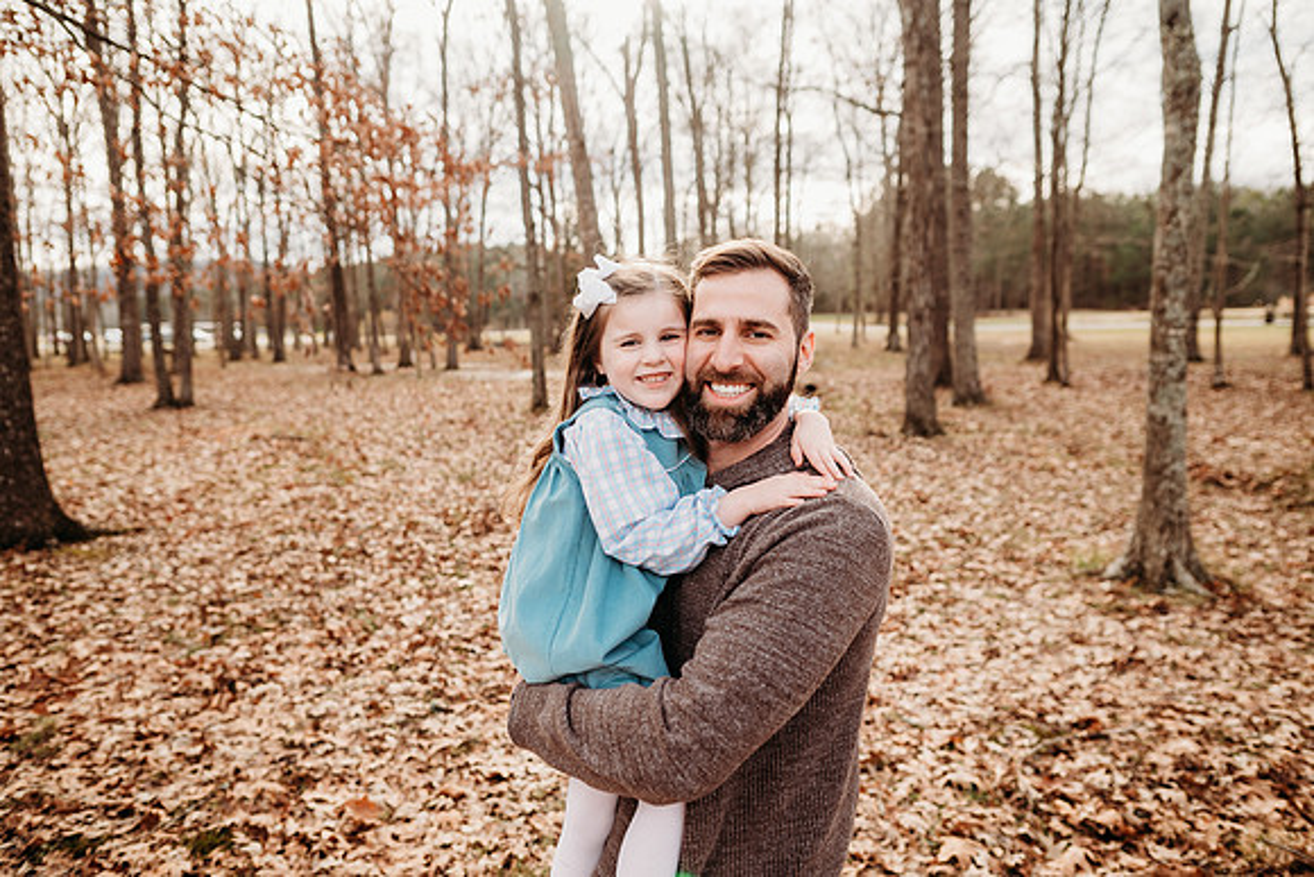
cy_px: 438
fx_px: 876
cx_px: 657
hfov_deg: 73.7
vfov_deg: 53.2
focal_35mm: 24
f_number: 3.2
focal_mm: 24
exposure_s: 1/250
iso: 100
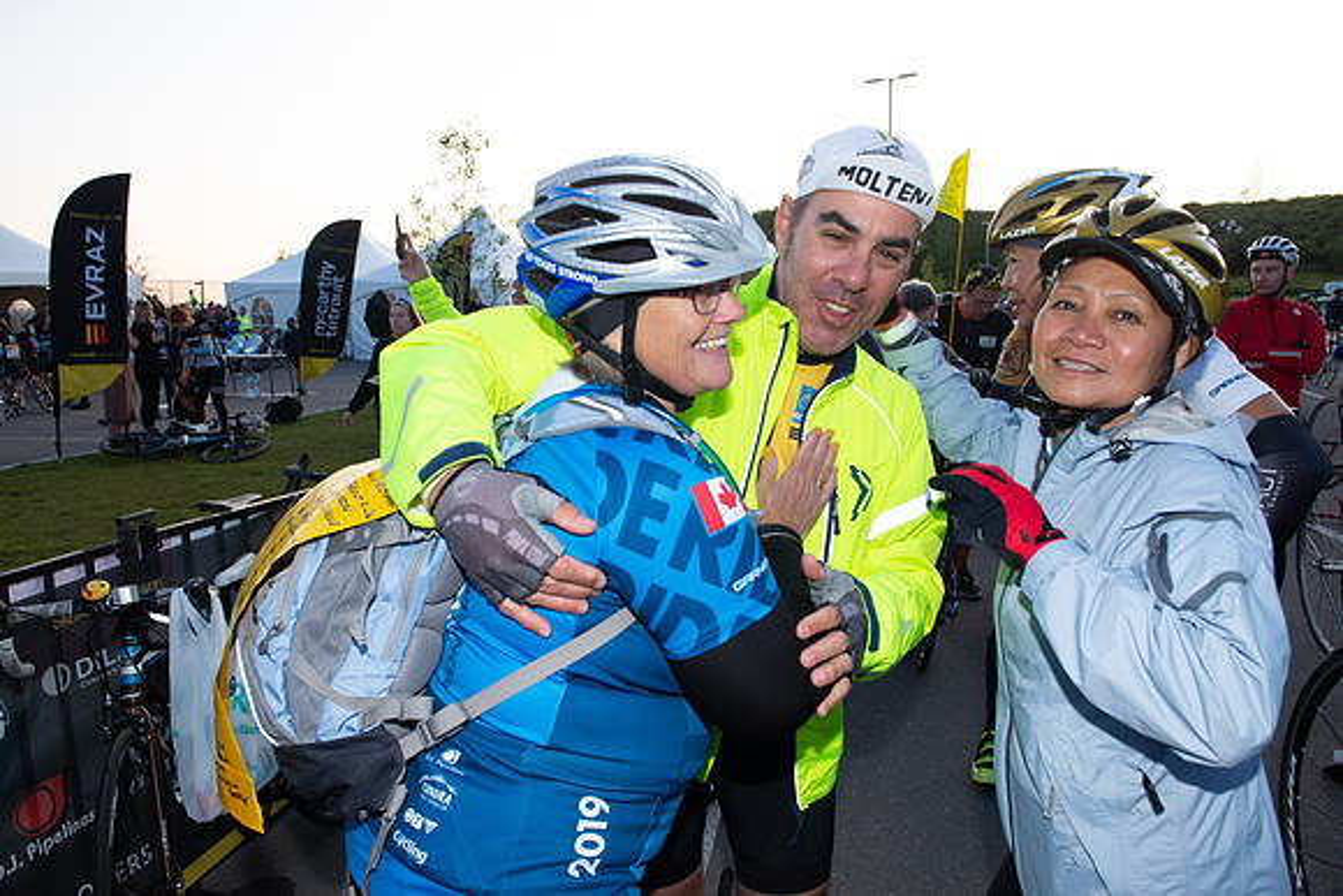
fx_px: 896
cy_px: 448
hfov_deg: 73.7
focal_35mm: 24
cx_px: 672
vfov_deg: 53.2
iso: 640
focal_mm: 24
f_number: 8
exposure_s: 1/100
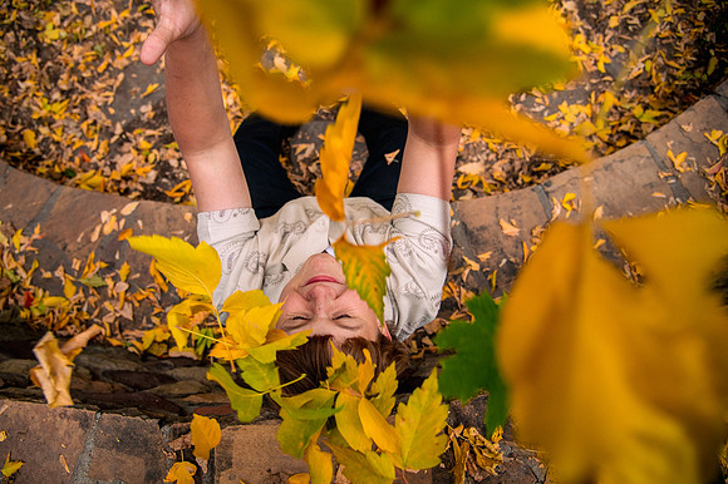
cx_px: 342
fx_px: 532
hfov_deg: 68.7
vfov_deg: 49.0
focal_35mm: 26
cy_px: 247
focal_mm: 24
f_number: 4
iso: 640
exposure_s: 1/250
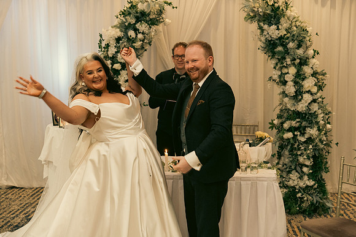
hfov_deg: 42.7
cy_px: 118
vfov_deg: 29.3
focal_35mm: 46
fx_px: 455
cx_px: 178
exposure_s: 1/160
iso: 2500
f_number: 3.5
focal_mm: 46
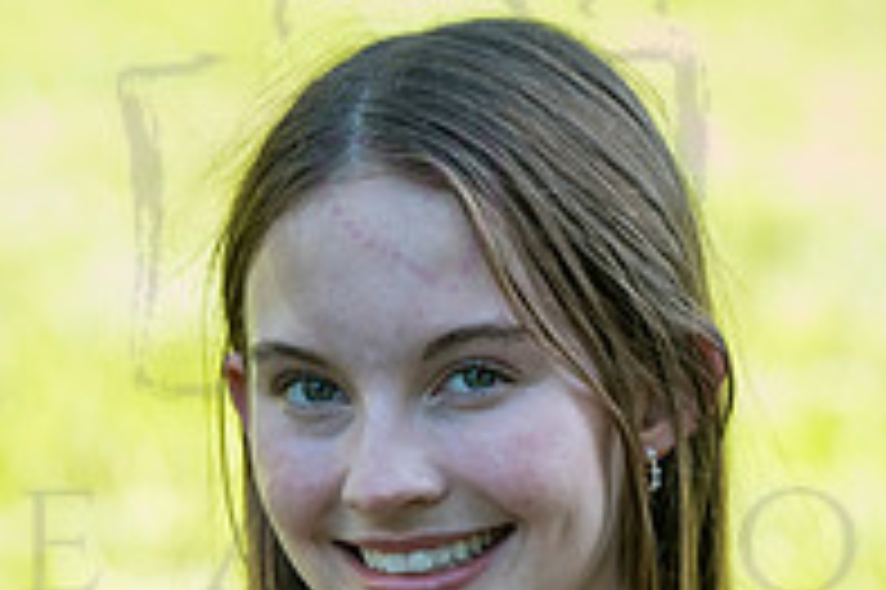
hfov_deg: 5.3
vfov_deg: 3.5
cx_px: 423
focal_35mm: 389
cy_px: 726
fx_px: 9566
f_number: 4
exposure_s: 1/320
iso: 500
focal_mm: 125
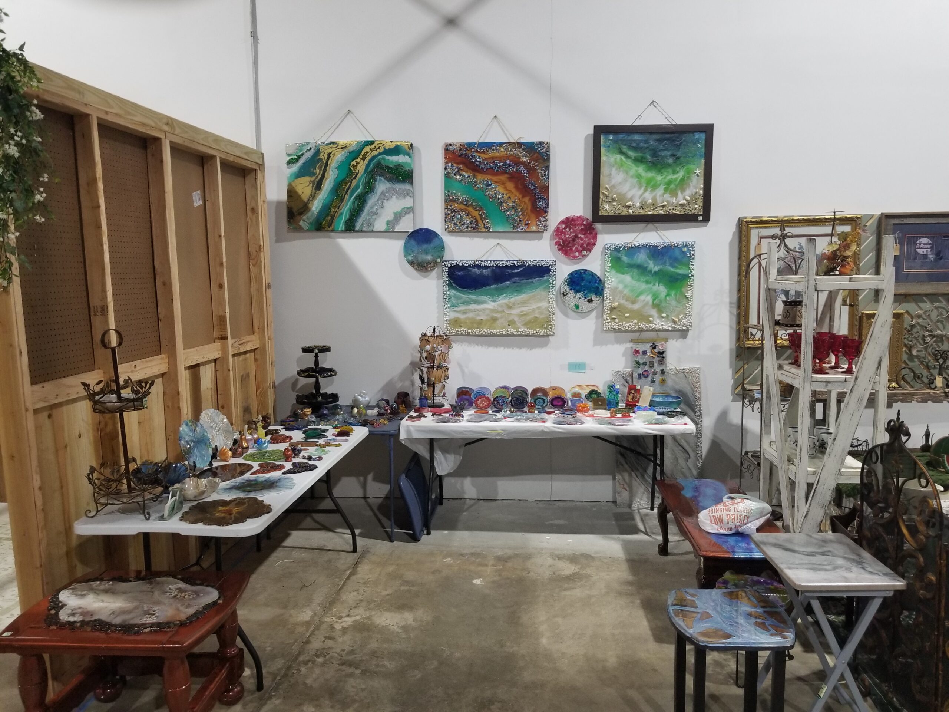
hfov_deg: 67.3
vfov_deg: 53.1
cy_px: 356
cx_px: 474
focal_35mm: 26
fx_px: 713
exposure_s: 1/40
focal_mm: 4.3
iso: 160
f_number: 1.7
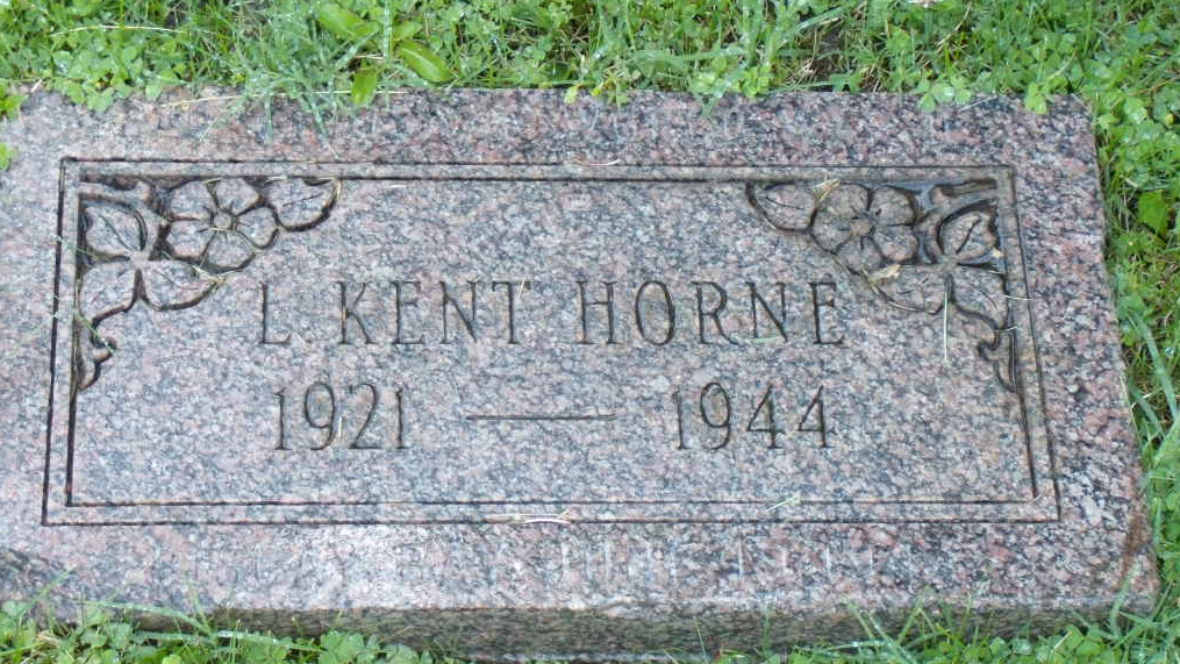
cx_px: 589
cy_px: 320
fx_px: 2785
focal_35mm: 89
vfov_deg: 13.6
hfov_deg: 23.9
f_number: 4.1
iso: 320
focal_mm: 14.3
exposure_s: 1/60
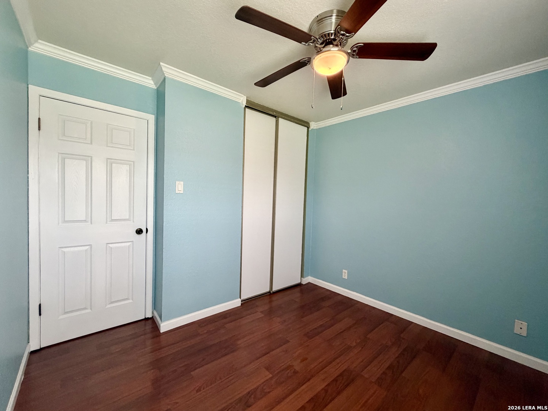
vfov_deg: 85.7
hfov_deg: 102.1
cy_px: 206
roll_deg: -0.8
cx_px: 274
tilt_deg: -1.3
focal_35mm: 14
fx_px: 222
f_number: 2.2
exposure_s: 1/60
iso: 320
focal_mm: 2.22
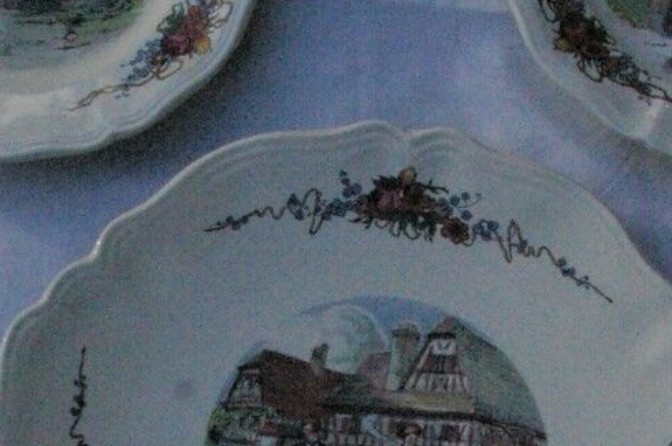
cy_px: 514
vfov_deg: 8.5
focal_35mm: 159
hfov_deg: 12.9
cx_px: 443
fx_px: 2964
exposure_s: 1/1000
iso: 1600
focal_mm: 26
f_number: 11
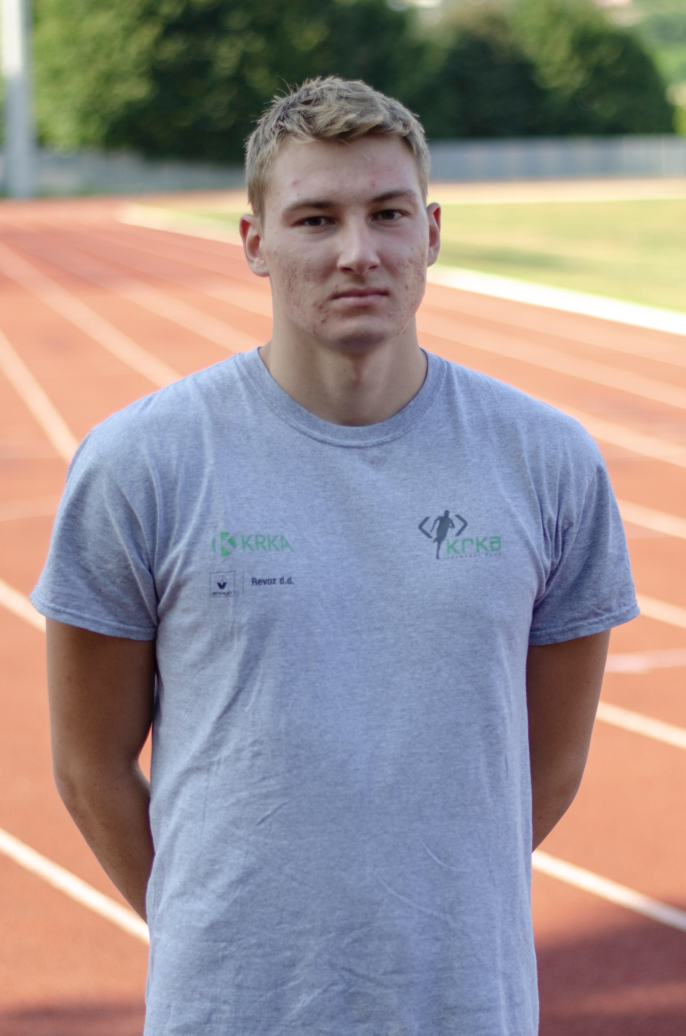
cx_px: 343
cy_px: 518
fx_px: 2153
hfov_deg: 18.1
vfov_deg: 27.0
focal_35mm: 75
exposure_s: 1/1250
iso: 160
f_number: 2
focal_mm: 50
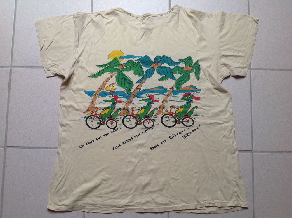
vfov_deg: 40.6
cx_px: 146
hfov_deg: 52.7
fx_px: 295
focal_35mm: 35
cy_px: 109
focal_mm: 4.28
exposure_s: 1/30
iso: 64
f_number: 2.4
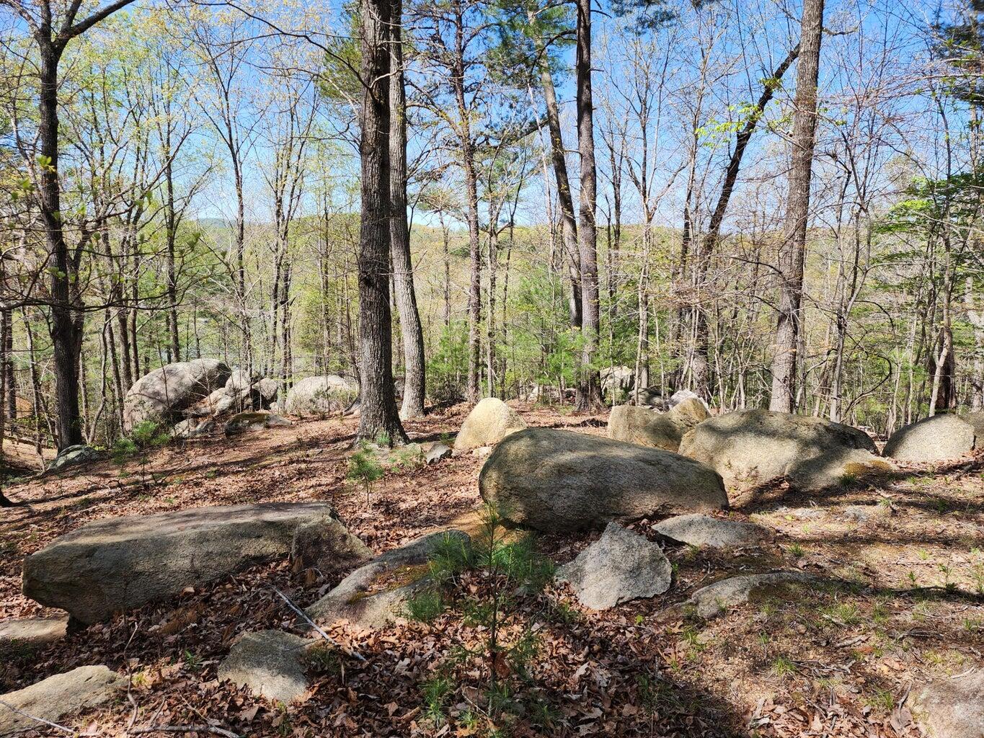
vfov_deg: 58.9
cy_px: 369
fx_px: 654
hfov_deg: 73.9
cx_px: 492
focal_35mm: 23
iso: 12
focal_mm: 6.4
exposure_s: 1/400
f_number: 1.8
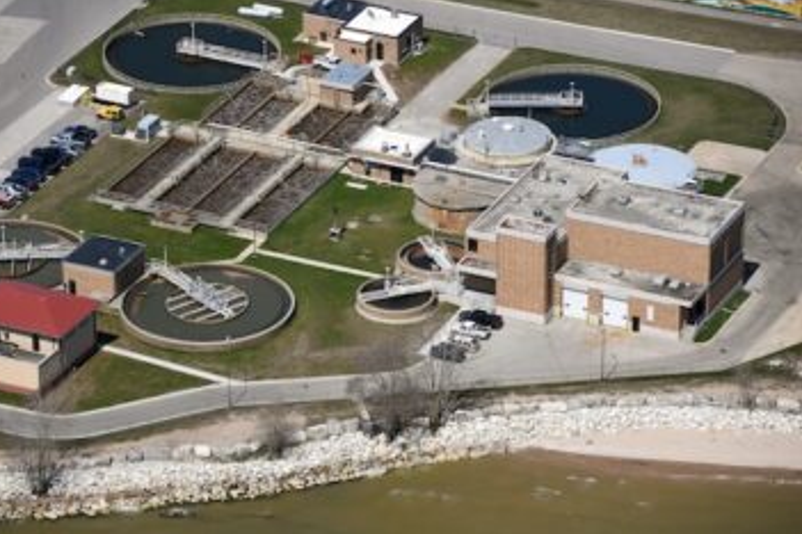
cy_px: 259
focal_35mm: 214
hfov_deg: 9.6
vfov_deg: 6.4
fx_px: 4757
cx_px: 384
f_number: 6
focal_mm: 125
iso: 800
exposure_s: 1/5000
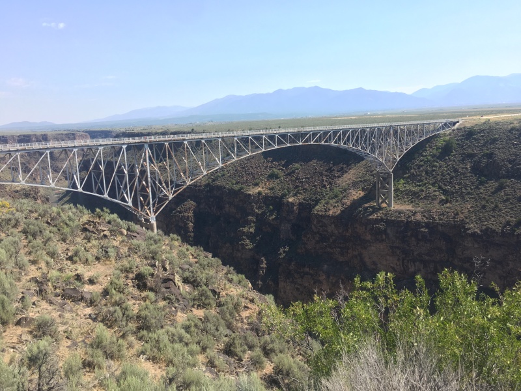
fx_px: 436
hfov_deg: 61.7
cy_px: 196
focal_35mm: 29
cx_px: 260
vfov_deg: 48.2
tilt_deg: -10.0
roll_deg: +3.2
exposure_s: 1/413
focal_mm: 4.15
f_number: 2.2
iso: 25
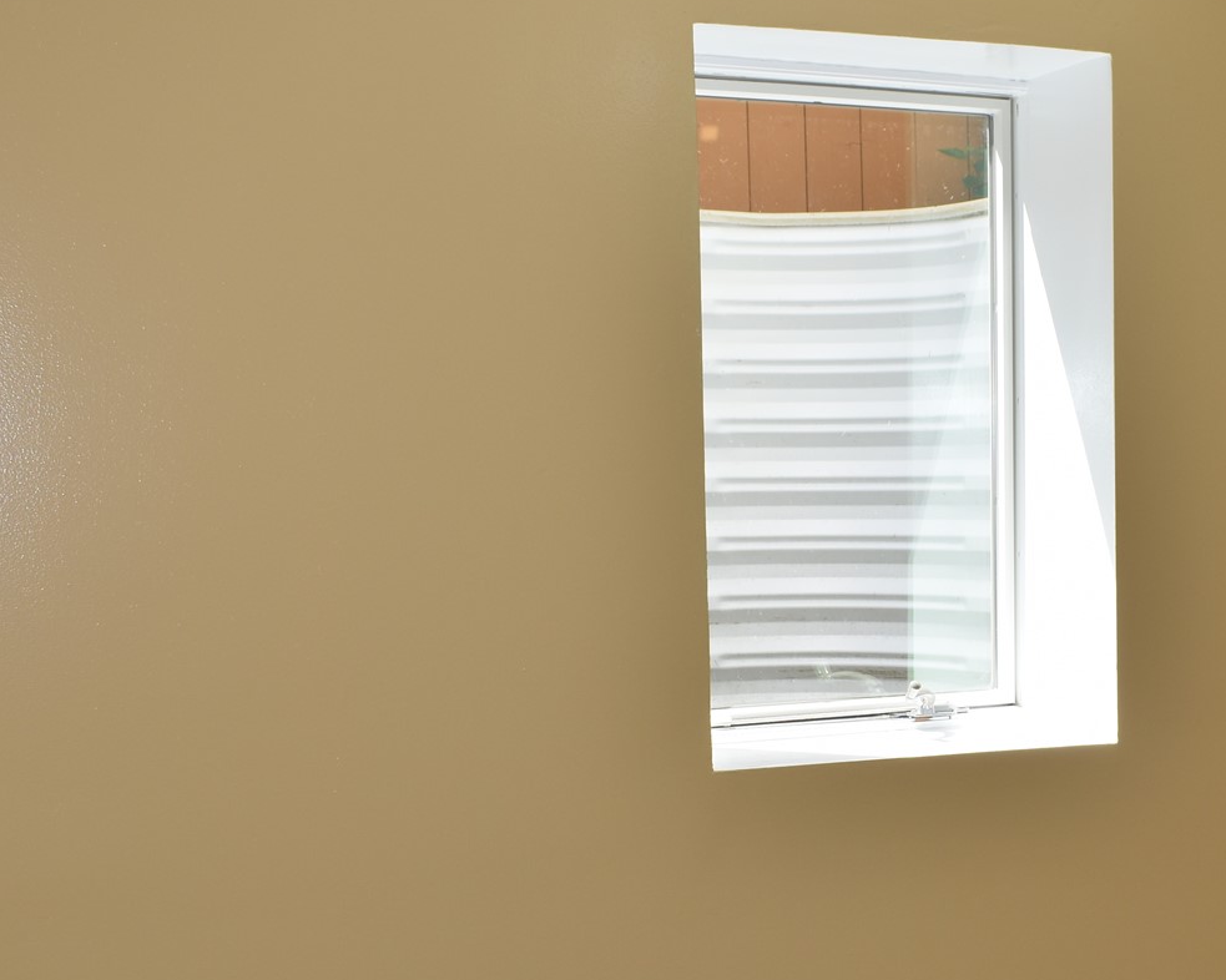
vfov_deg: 26.9
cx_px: 933
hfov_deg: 32.9
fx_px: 2032
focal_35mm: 56
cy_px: 704
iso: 125
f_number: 5.6
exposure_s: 1/125
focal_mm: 18
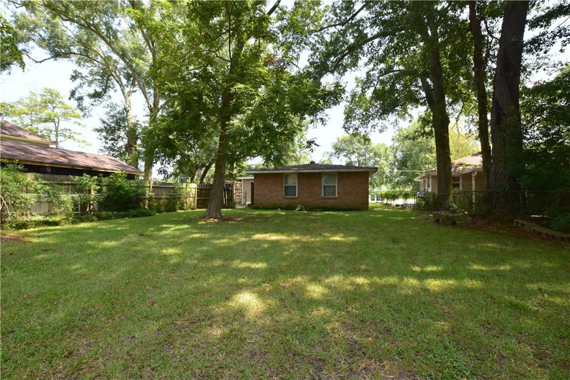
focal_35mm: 15
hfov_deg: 100.4
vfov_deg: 77.3
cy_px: 190
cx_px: 285
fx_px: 237
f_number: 9
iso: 400
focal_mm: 10
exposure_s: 1/125
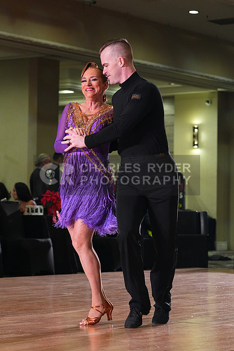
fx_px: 1130
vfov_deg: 17.6
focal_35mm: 116
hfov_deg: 11.8
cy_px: 176
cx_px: 117
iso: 5000
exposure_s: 1/320
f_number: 5.6
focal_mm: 116
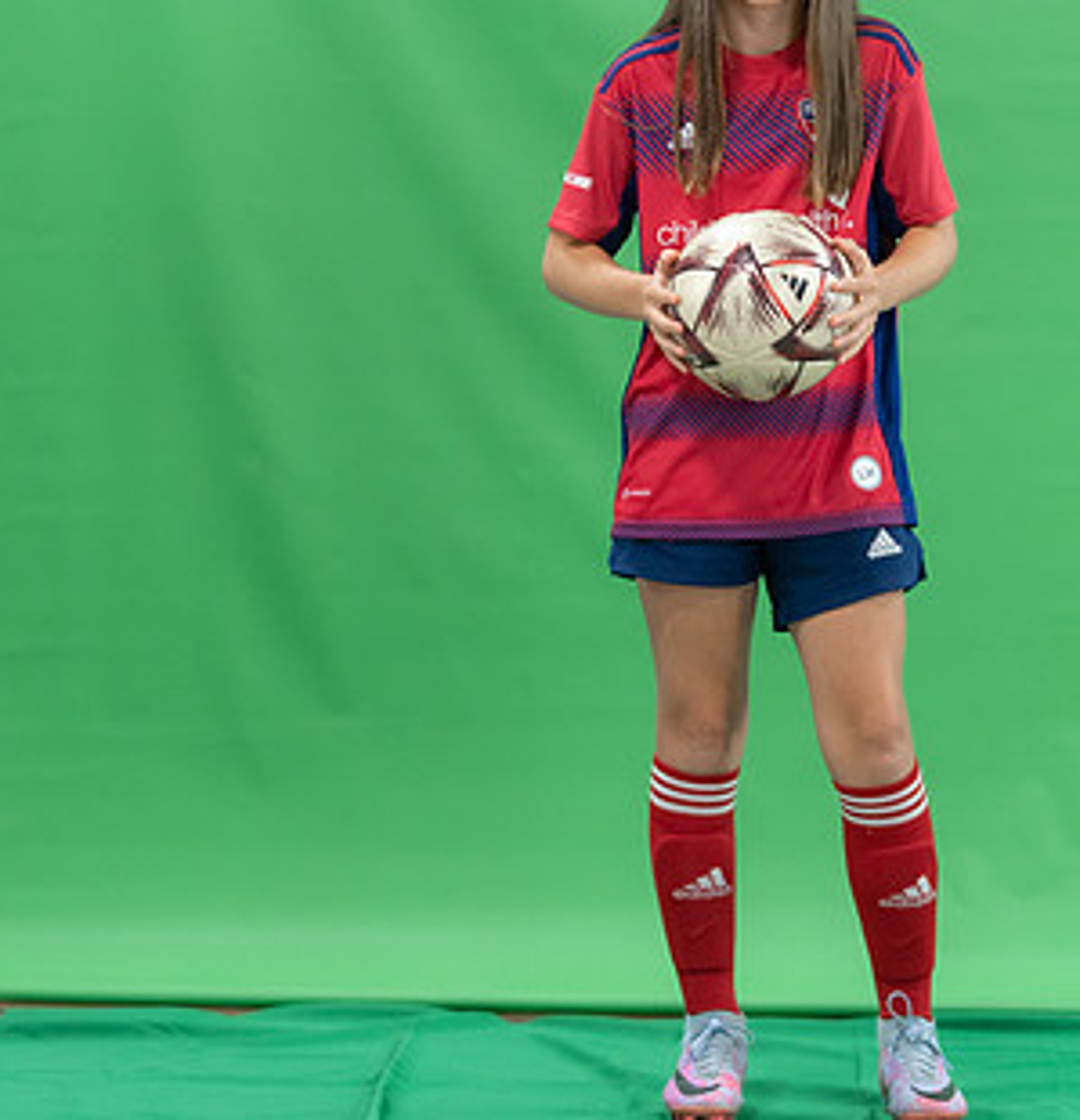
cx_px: 743
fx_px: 5069
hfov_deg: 12.1
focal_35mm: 141
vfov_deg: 12.6
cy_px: 336
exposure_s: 1/250
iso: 1000
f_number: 2.8
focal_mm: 70
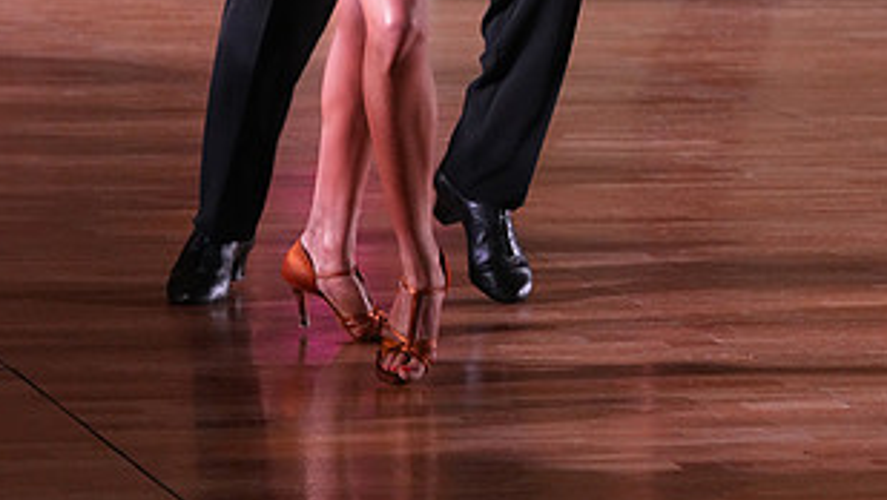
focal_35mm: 244
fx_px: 5740
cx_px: 441
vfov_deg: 4.9
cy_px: -316
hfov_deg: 8.8
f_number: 5.6
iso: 4000
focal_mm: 124
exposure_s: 1/200
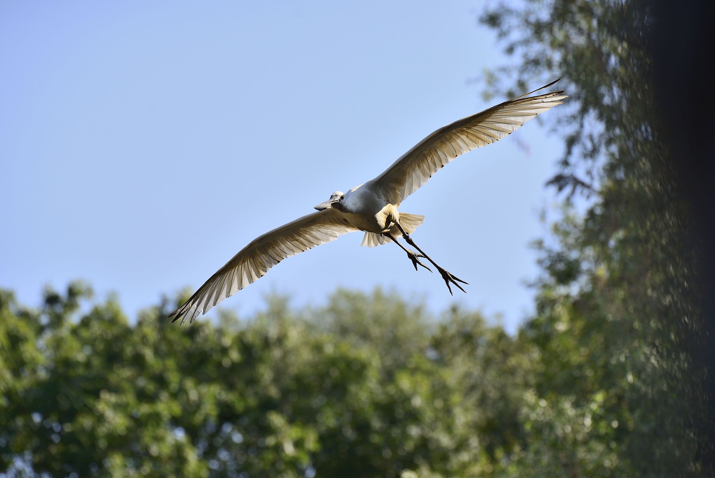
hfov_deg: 10.3
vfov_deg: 6.9
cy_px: 239
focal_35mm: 200
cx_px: 358
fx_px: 3973
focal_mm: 200
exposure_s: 1/2000
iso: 400
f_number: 6.3
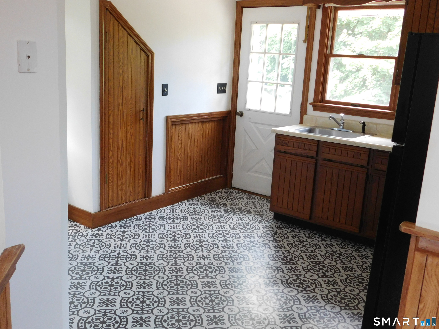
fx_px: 457
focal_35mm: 36
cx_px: 220
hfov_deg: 51.4
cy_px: 164
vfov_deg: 39.7
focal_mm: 6.3
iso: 360
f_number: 3.5
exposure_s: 1/30
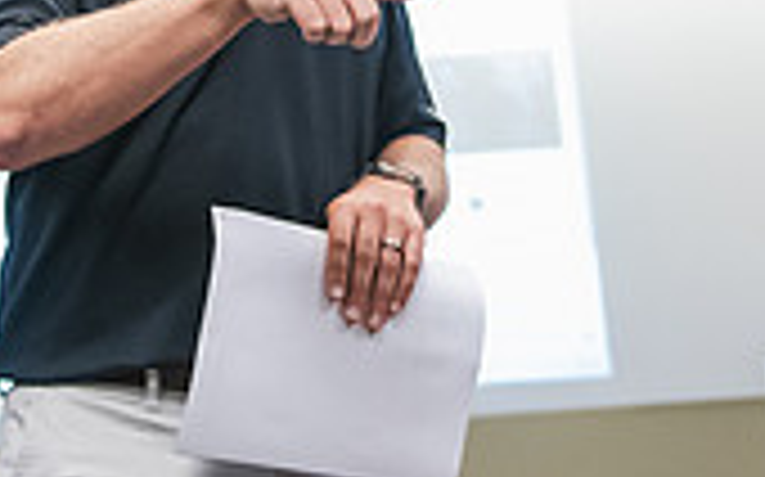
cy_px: -128
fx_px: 2459
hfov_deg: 17.6
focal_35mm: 118
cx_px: 212
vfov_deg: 10.8
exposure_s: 1/200
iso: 2500
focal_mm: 34
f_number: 2.8
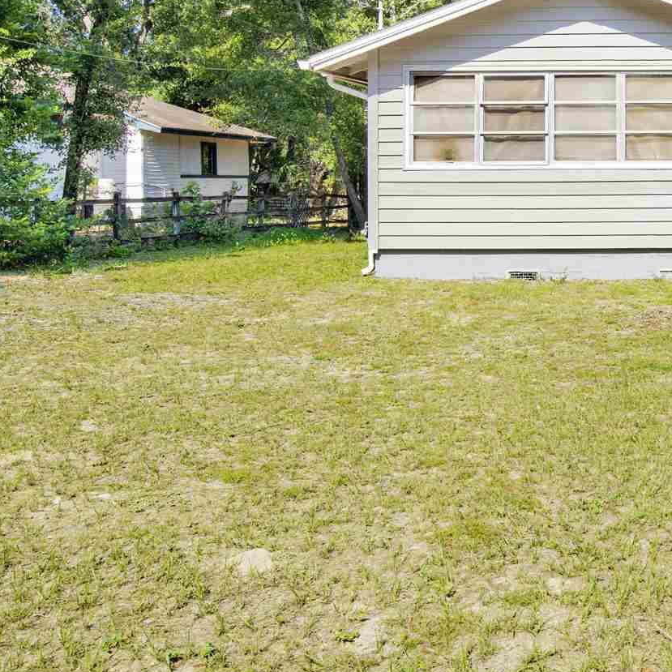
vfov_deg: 39.2
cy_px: 184
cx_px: 725
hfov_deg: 34.9
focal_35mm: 42
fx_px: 922
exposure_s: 1/80
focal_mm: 20
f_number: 11
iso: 200
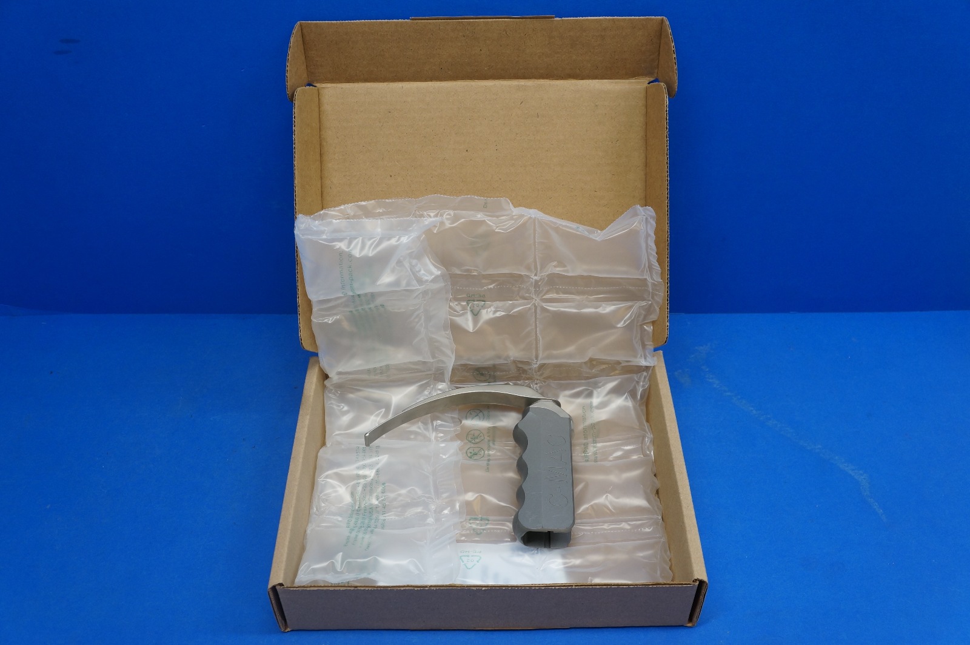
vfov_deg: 39.9
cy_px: 322
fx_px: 888
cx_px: 485
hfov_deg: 57.3
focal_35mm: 33
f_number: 5
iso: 400
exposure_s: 1/100
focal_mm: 22
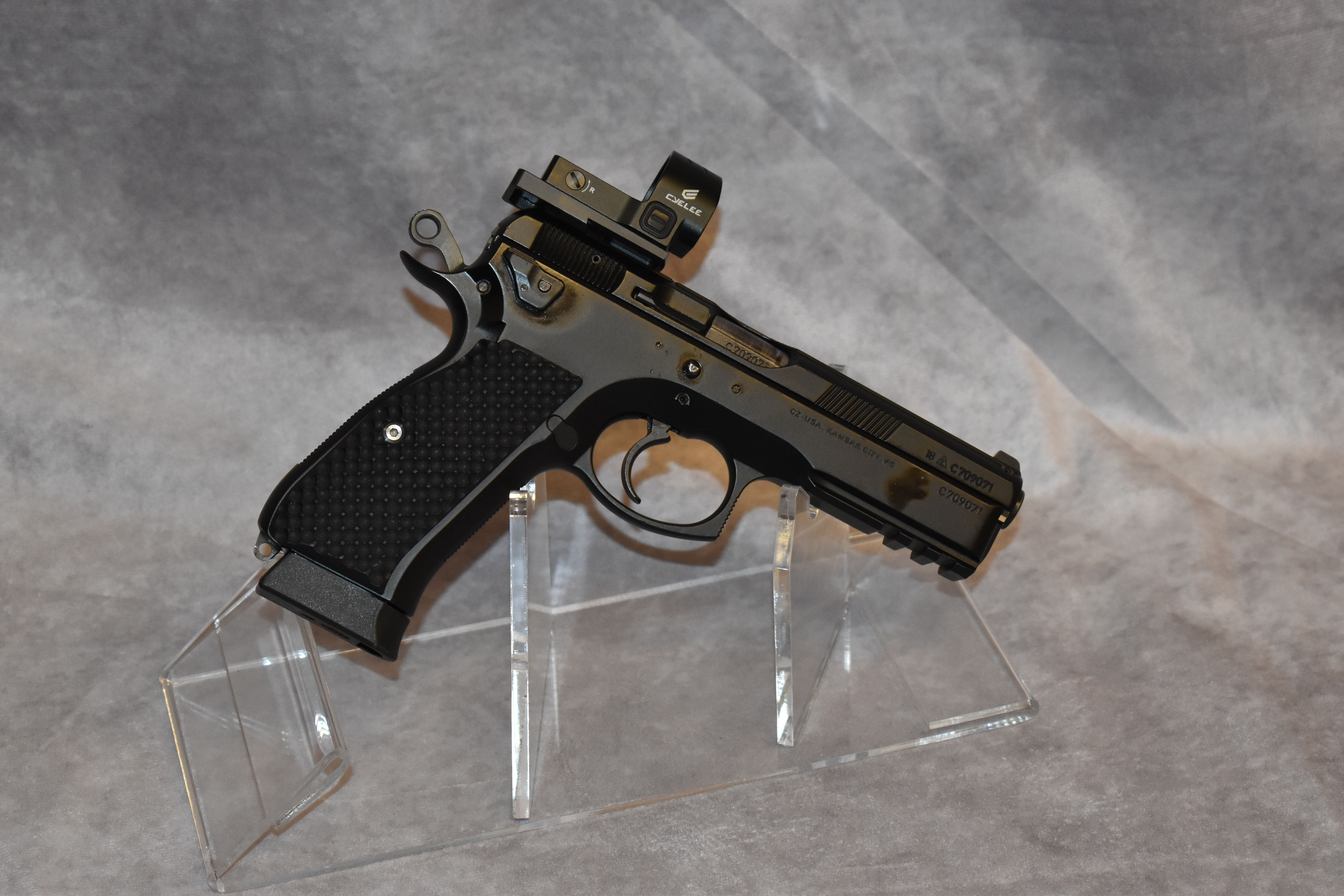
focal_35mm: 82
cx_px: 672
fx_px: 3080
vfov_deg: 16.6
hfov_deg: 24.6
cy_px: 448
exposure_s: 1/200
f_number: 5.6
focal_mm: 55
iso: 1600
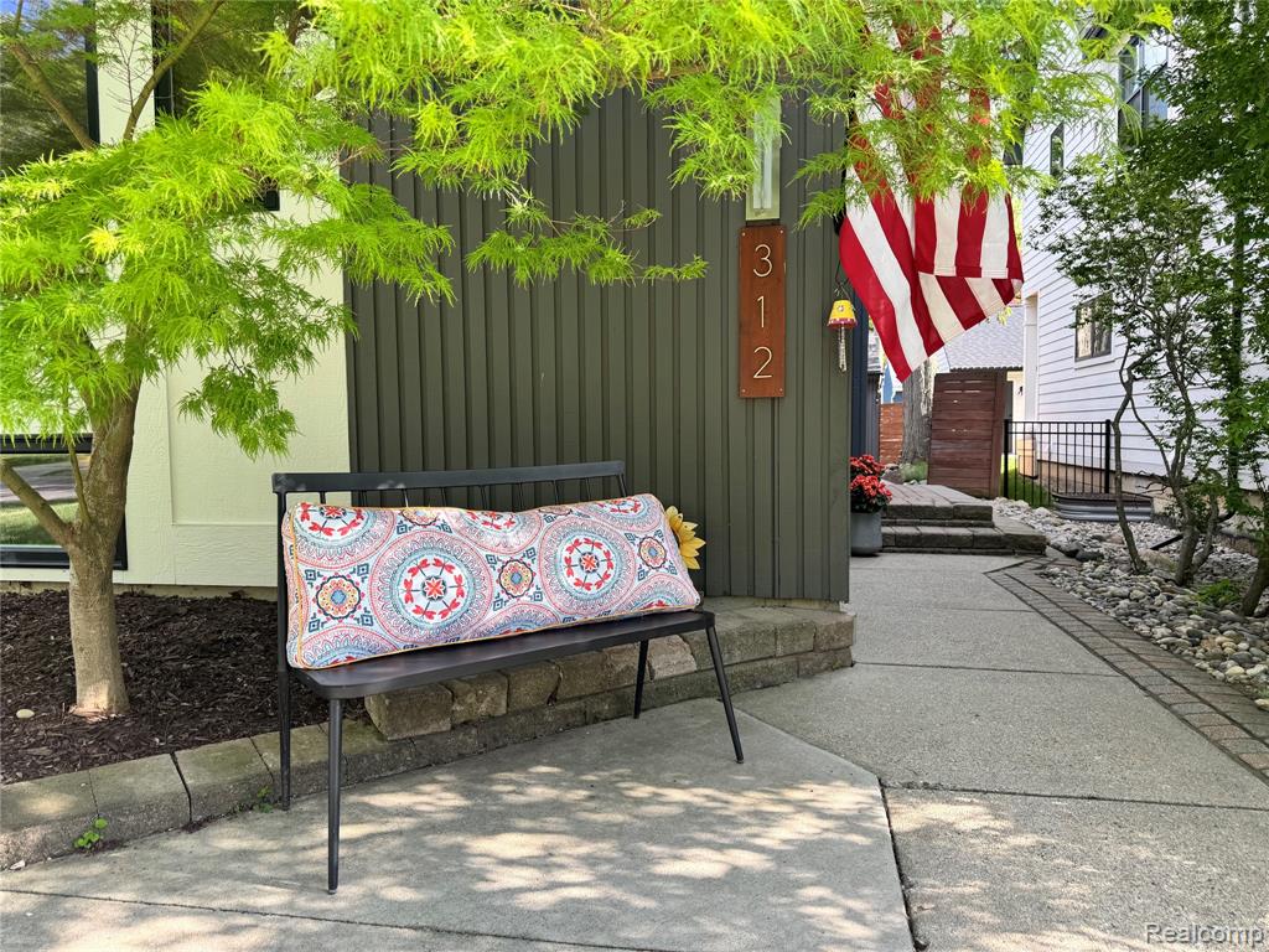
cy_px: 476
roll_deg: +0.2
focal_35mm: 24
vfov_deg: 56.8
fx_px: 880
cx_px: 634
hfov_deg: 71.6
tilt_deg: -3.4
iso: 80
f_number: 1.78
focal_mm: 6.76
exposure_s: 1/457
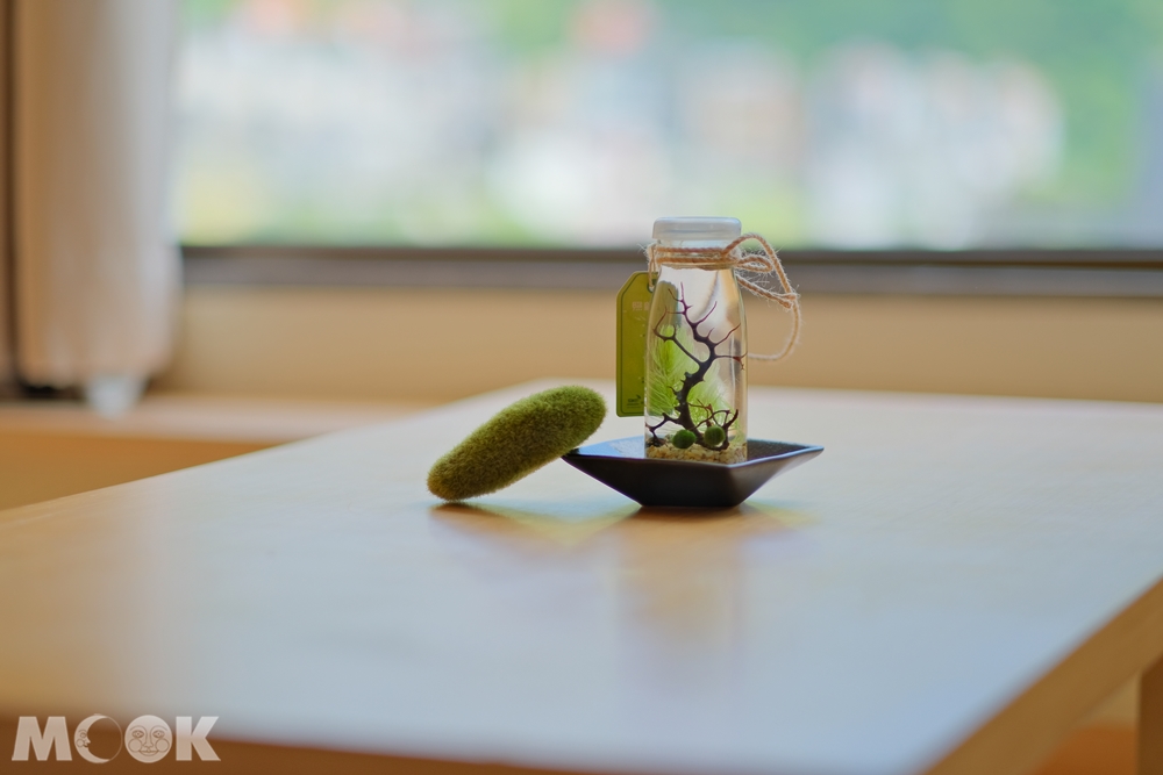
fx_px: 2714
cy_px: 388
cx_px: 582
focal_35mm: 84
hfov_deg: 24.2
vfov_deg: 16.3
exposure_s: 1/850
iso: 160
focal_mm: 56
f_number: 1.2
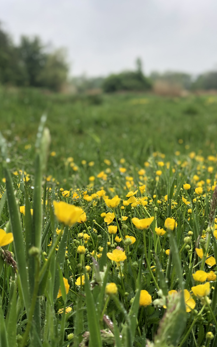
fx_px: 530
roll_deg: -1.3
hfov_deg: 23.1
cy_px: 174
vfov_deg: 36.3
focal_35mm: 56
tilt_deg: -7.4
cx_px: 131
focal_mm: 6
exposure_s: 1/190
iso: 16
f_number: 2.4
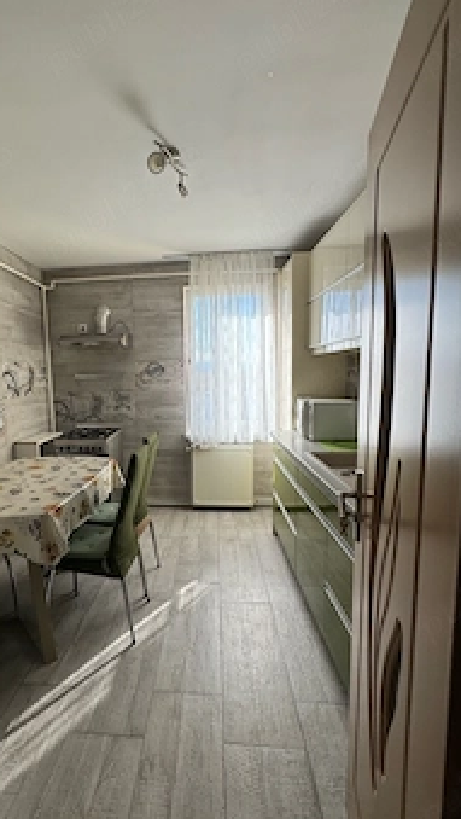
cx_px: 171
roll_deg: +2.2
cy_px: 420
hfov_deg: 60.2
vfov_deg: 92.6
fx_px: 391
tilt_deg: -6.6
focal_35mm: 18
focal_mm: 2.22
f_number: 2.2
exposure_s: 1/144
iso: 40
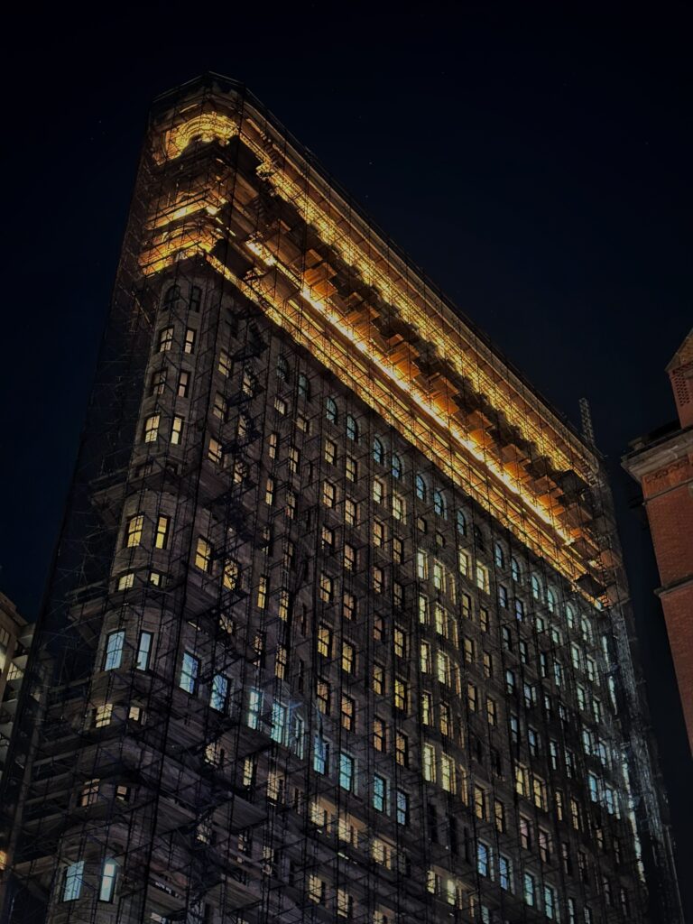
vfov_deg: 39.7
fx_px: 1281
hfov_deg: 30.3
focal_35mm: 48
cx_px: 346
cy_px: 462
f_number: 1.78
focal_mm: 6.86
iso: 500
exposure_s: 1/5
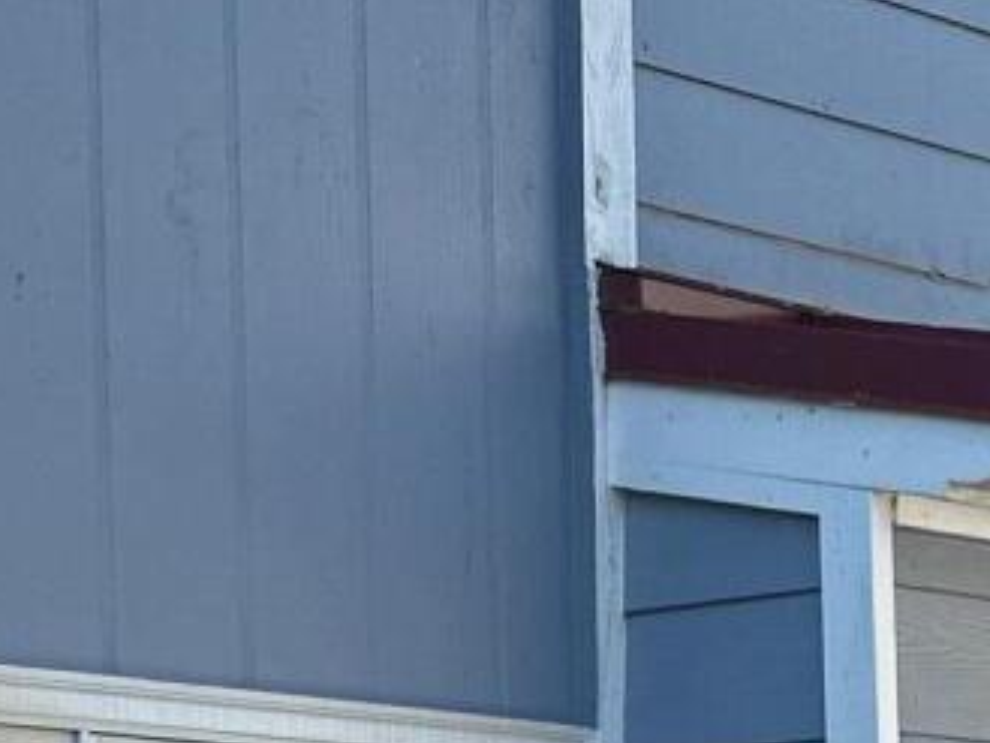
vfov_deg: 9.1
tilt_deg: +0.5
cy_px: 1128
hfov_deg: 12.3
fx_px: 4520
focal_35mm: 158
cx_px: 1131
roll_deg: +1.6
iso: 50
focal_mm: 5.7
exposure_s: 1/723
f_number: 1.5
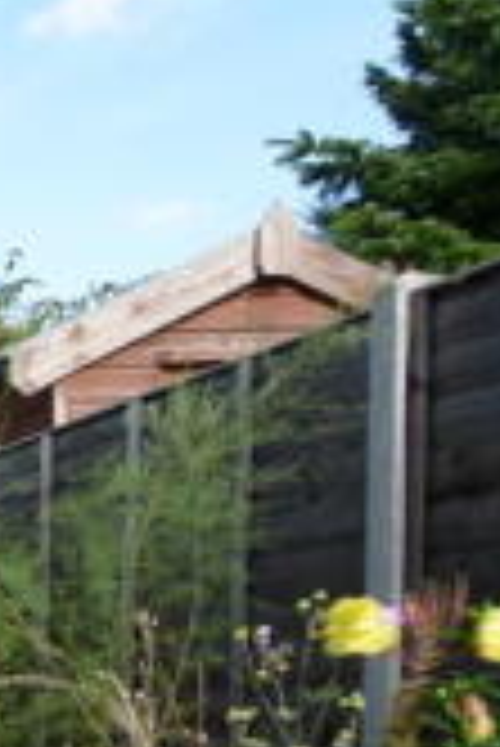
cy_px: 781
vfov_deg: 28.6
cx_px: -685
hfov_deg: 14.4
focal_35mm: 65
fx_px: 1351
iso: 100
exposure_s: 1/100
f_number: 8
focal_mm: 11
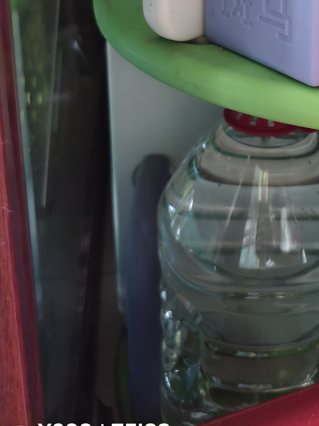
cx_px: 331
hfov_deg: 25.1
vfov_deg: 31.9
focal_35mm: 55
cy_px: -12
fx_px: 676
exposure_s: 1/33.3
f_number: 1.57
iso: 633
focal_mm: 5.6
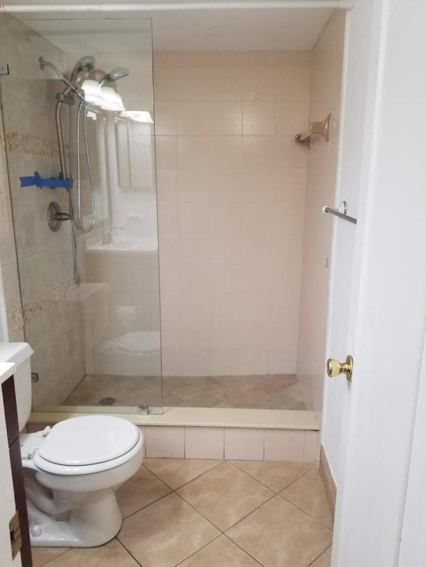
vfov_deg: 67.3
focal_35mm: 26
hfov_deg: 53.1
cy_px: 284
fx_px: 426
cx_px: 213
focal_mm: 4.25
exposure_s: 1/60
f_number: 1.7
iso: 160
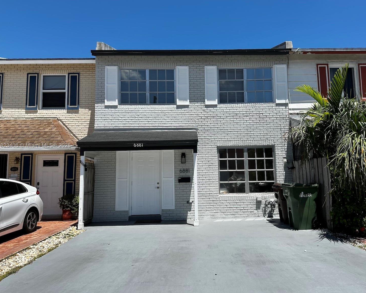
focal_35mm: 26
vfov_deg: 54.9
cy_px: 146
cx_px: 193
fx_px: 282
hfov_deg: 66.0
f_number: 1.78
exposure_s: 1/4545
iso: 80
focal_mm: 6.86
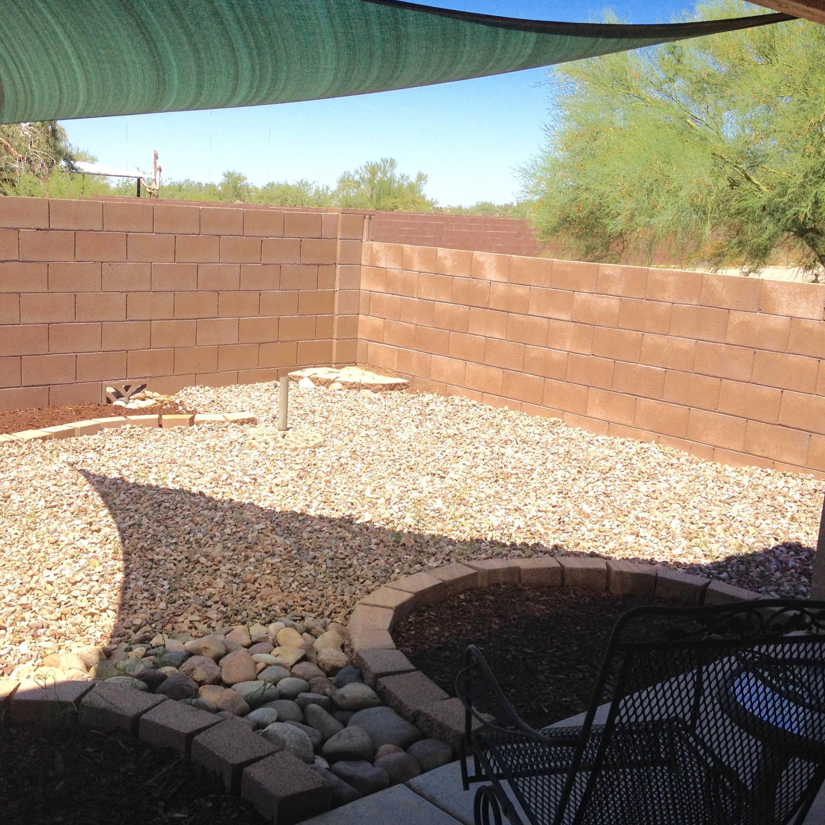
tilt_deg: -11.3
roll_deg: -3.4
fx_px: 1132
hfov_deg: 40.0
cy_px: 418
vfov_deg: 40.0
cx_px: 373
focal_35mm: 42
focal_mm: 4.28
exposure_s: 1/1623
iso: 50
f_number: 2.4
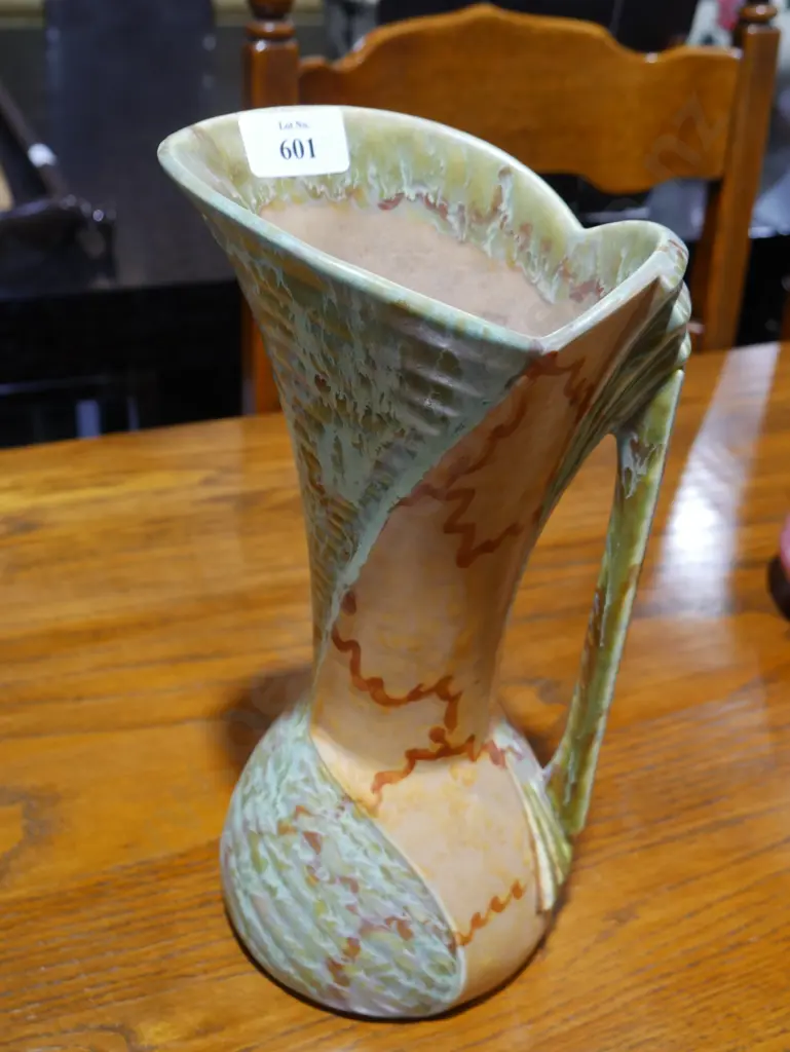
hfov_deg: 34.4
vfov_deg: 44.8
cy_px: 526
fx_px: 1277
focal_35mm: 42
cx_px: 395
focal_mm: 21
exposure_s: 1/60
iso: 640
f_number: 5
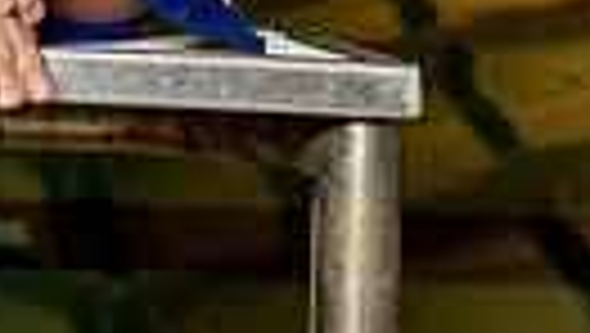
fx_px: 3931
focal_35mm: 251
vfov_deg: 4.7
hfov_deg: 8.5
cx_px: -77
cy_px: -590
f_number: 6.3
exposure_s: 1/250
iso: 1600
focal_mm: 70
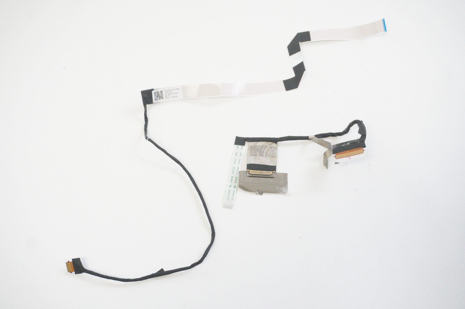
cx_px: 232
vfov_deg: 28.9
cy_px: 154
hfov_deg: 42.4
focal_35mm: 46
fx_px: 600
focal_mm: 31
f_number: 5.6
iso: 6400
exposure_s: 1/250
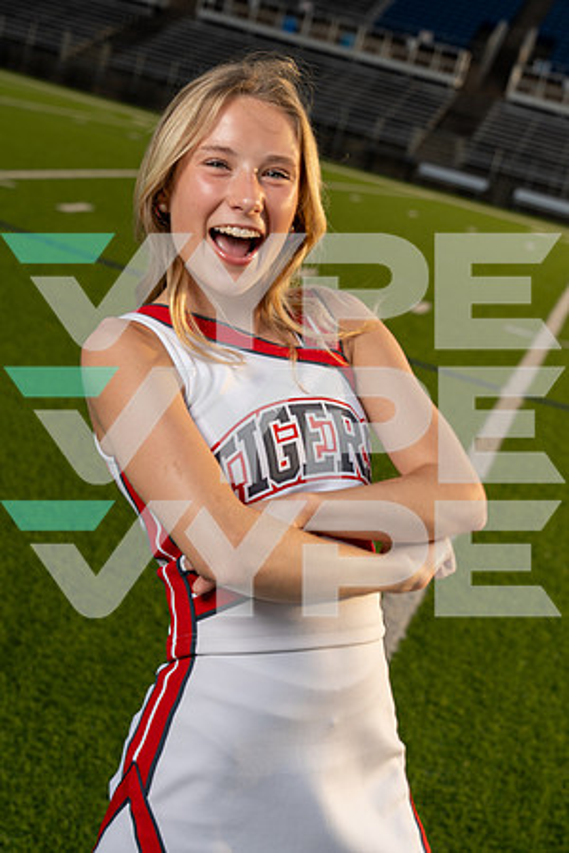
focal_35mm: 67
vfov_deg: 30.1
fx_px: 1588
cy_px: 426
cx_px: 284
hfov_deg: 20.3
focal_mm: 67
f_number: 8
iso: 100
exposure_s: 1/250
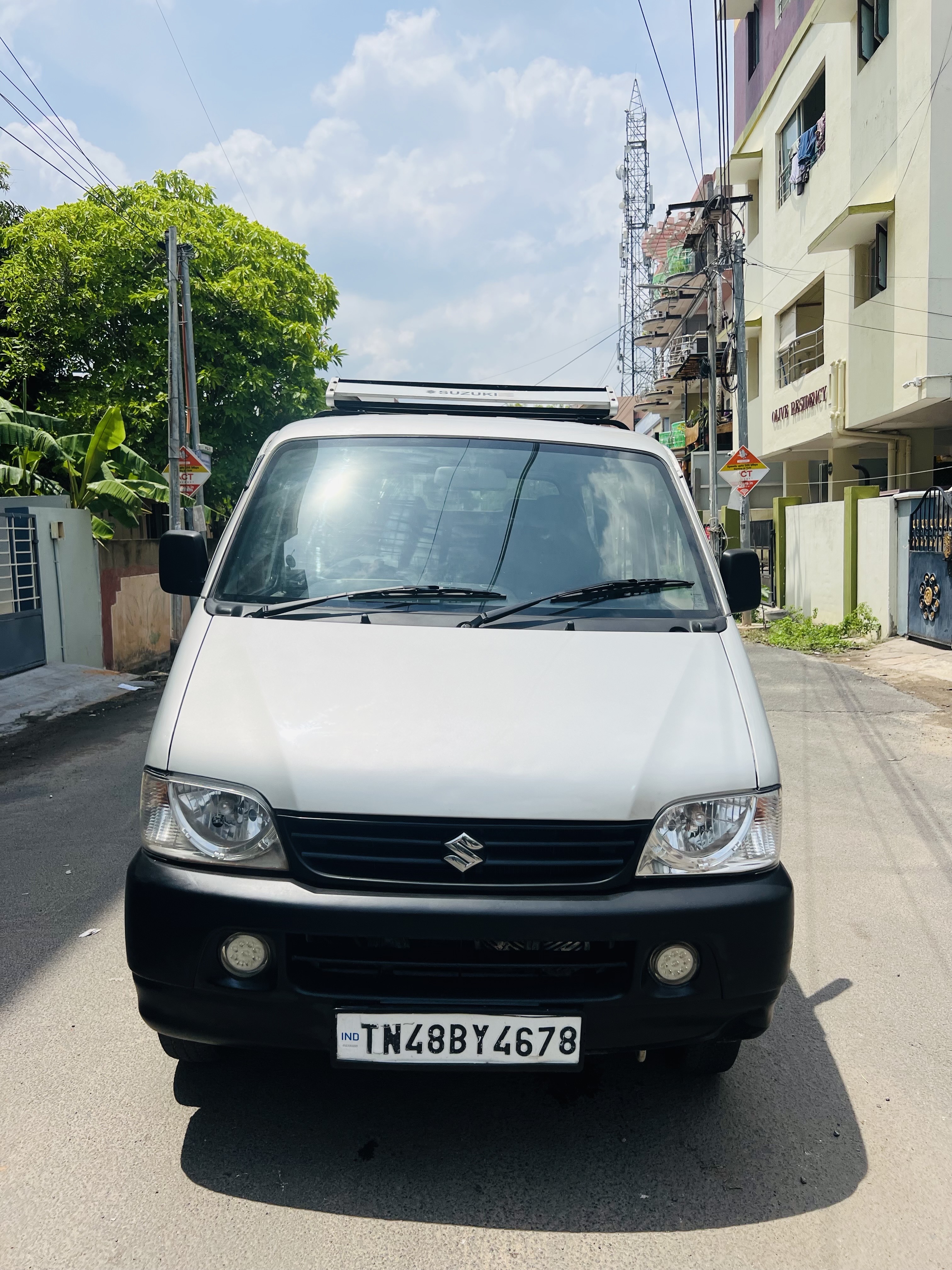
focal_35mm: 26
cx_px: 476
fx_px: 953
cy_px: 635
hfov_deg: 53.1
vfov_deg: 67.3
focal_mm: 5.7
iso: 50
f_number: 1.5
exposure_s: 1/9434
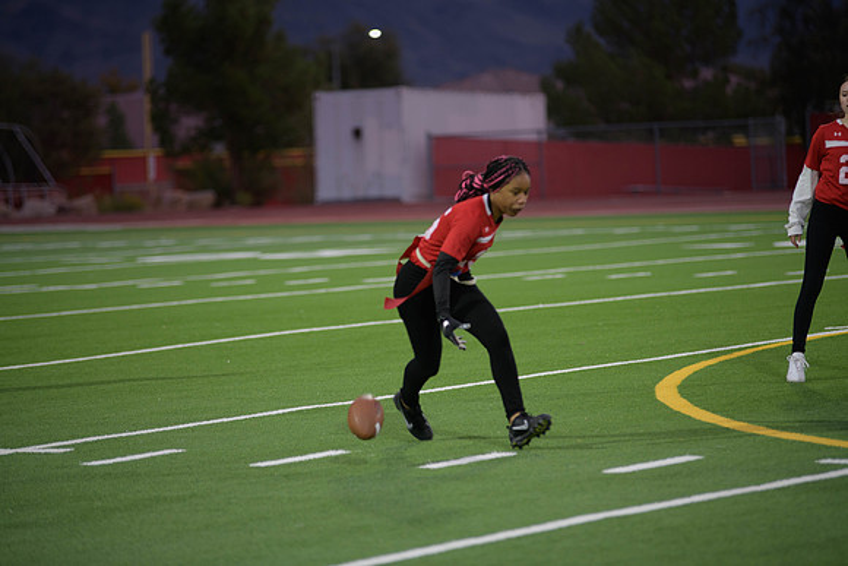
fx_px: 4005
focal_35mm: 170
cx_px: 424
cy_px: 283
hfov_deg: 12.1
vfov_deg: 8.1
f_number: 2.8
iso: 500
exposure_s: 1/200
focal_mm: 170
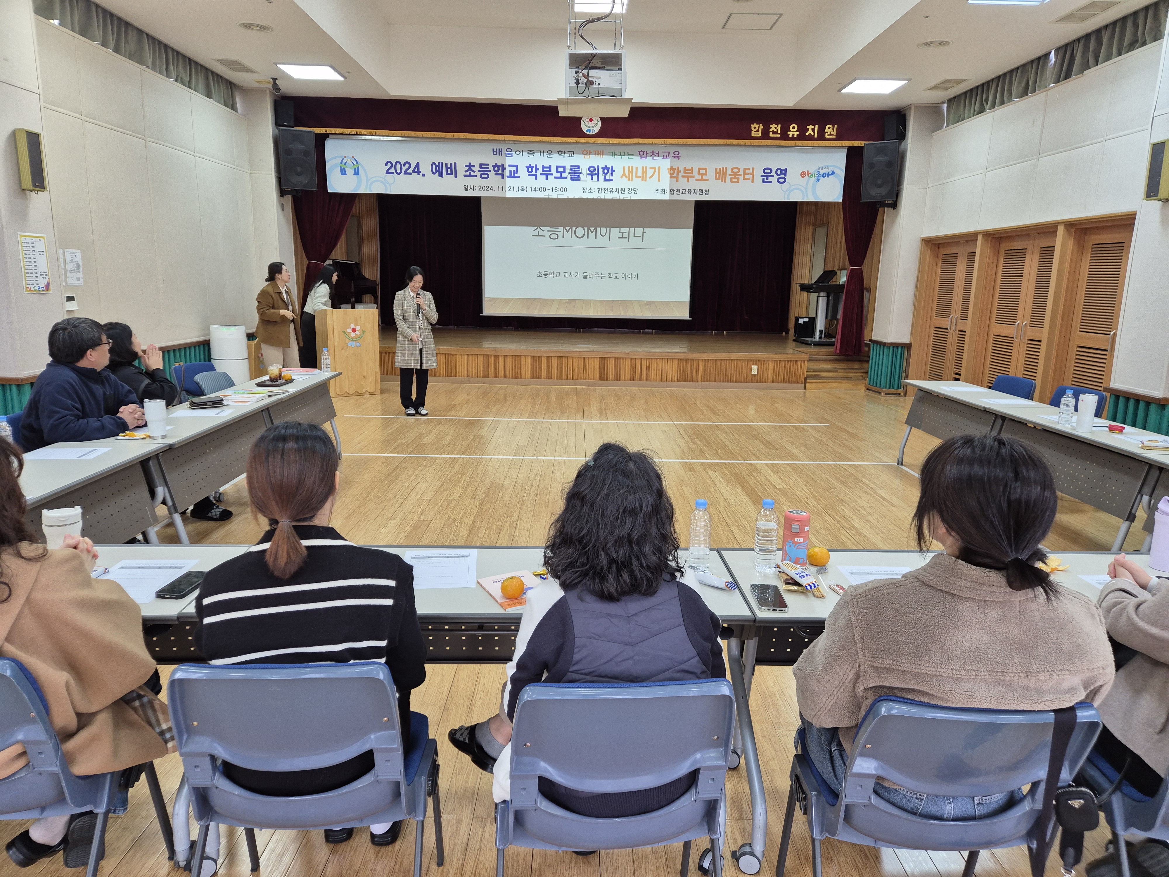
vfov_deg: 58.9
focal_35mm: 23
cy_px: 438
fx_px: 777
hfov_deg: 73.9
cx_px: 584
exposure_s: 1/120
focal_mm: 5.4
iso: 160
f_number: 1.8
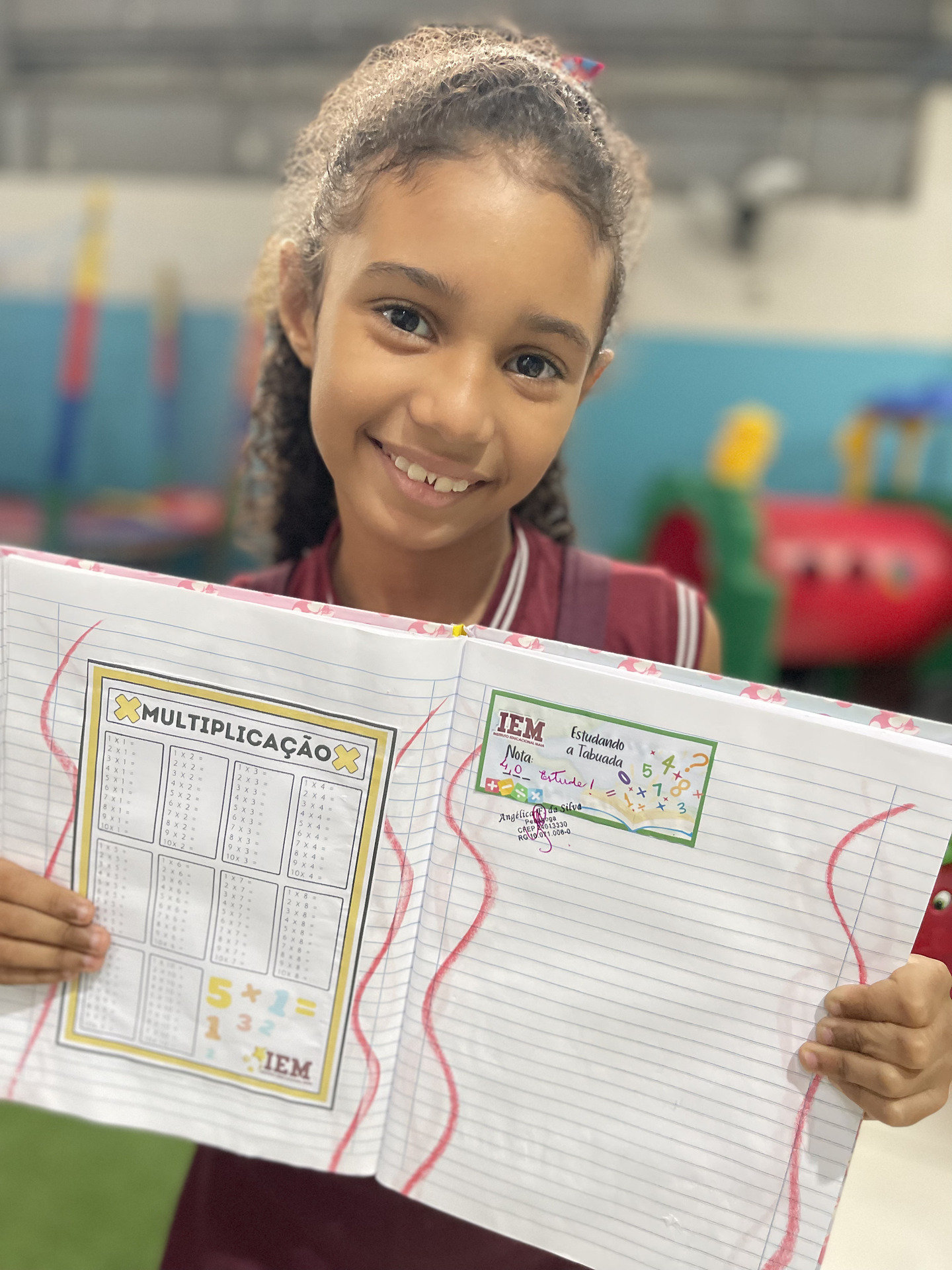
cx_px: 476
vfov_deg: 67.3
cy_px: 635
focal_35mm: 26
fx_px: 953
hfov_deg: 53.1
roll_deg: -4.2
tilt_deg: -11.7
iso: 500
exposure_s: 1/60
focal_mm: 5.1
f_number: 1.6
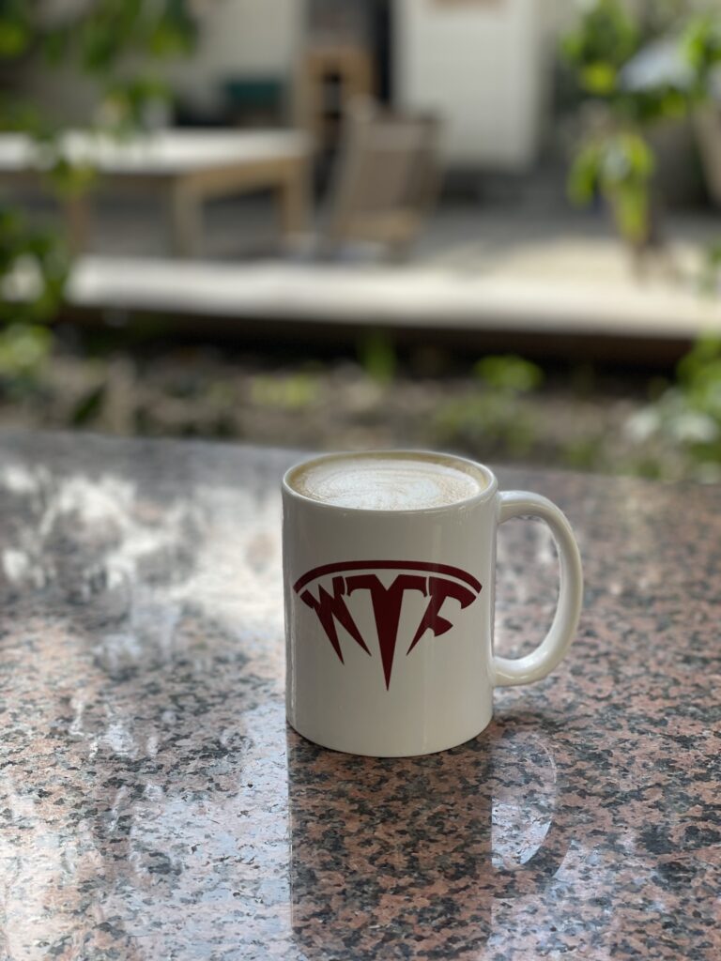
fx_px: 1444
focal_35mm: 52
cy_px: 480
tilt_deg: -16.9
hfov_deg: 28.0
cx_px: 360
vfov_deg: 36.8
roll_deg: +1.8
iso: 32
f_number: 2
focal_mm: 6
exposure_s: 1/378
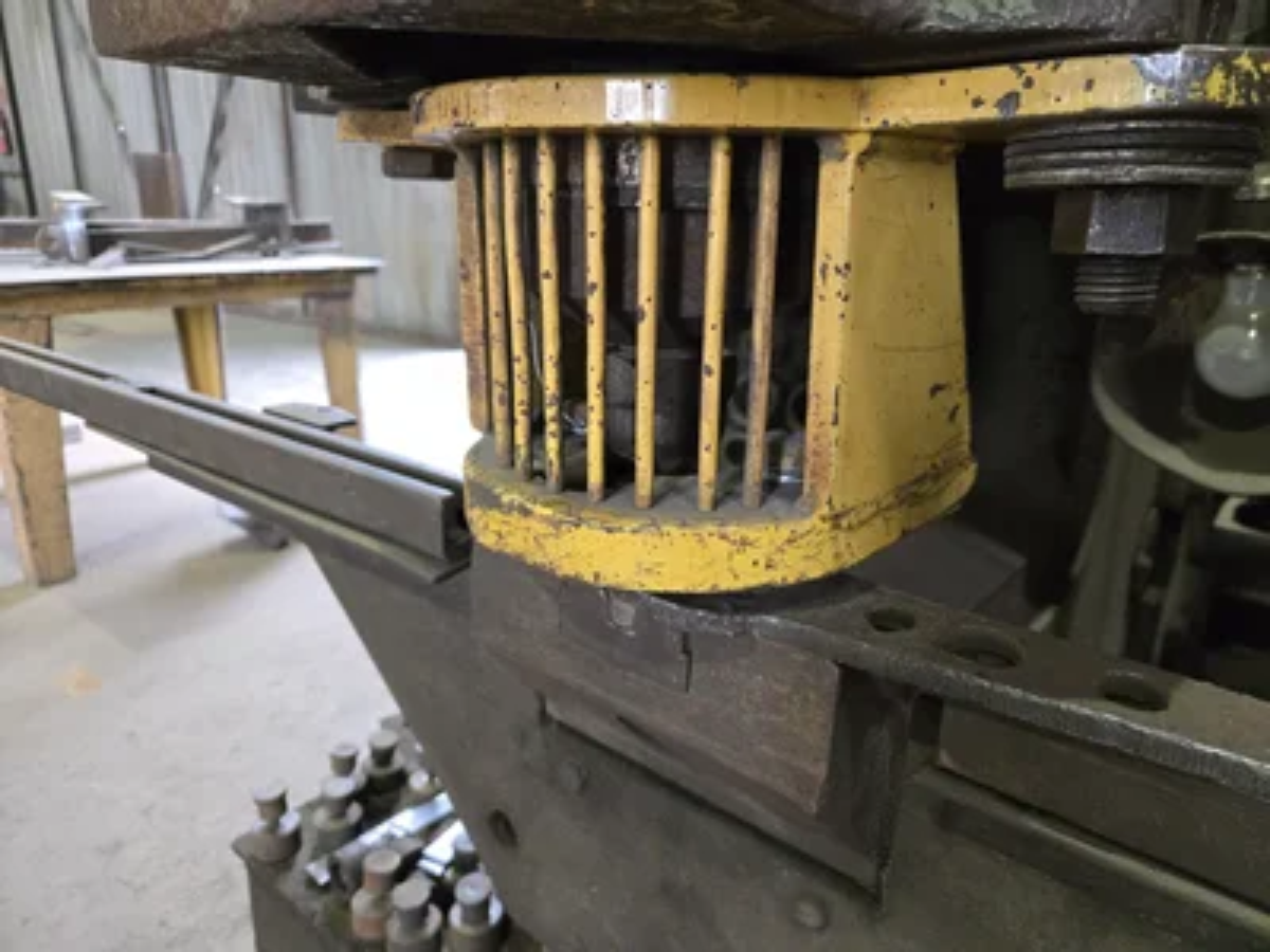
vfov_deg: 58.9
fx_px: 844
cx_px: 635
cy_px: 476
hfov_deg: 73.9
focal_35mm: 23
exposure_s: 1/120
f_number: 1.8
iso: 640
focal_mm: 5.4
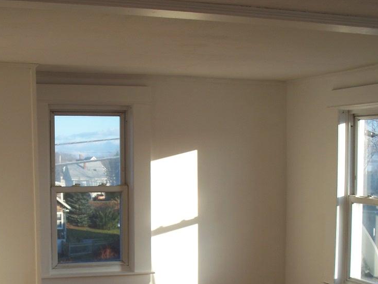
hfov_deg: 30.5
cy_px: 229
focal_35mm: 63
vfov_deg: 23.0
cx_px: 127
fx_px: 688
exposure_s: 1/320
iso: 80
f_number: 2.8
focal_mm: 7.54
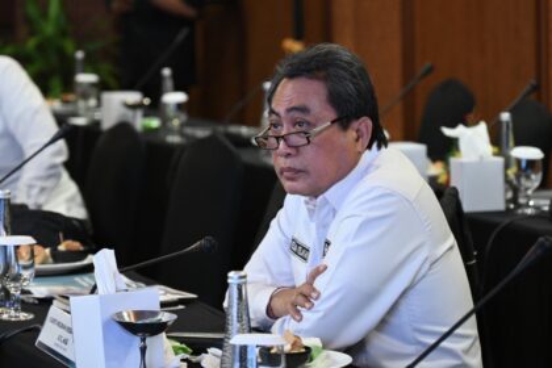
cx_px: 276
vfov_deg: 9.1
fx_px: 2300
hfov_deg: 13.7
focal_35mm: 150
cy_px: 184
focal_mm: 150
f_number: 6.3
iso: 5600
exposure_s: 1/60
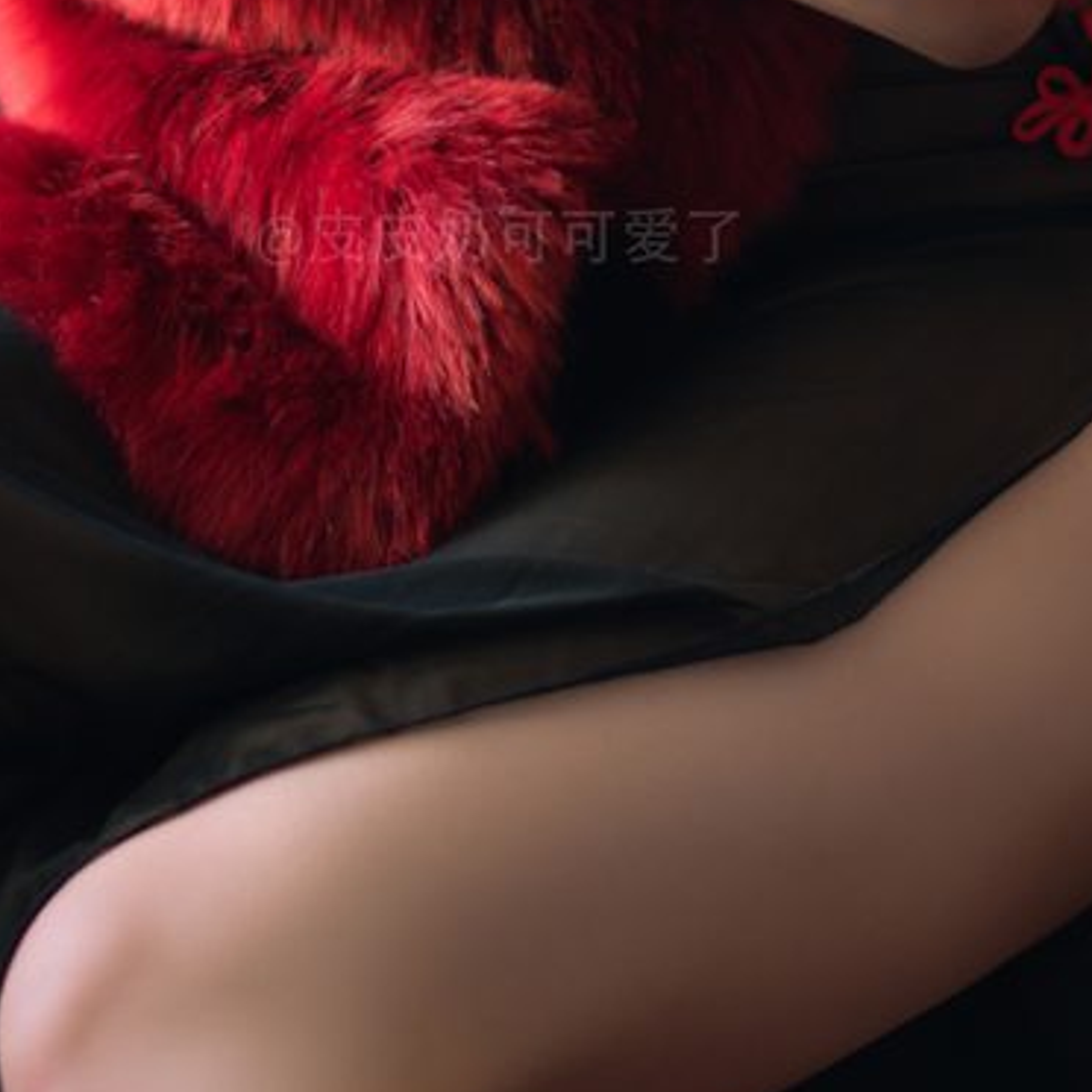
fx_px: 7281
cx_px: 505
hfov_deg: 8.6
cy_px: -841
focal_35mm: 204
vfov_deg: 8.3
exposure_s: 1/100
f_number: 1.4
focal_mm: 58
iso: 100
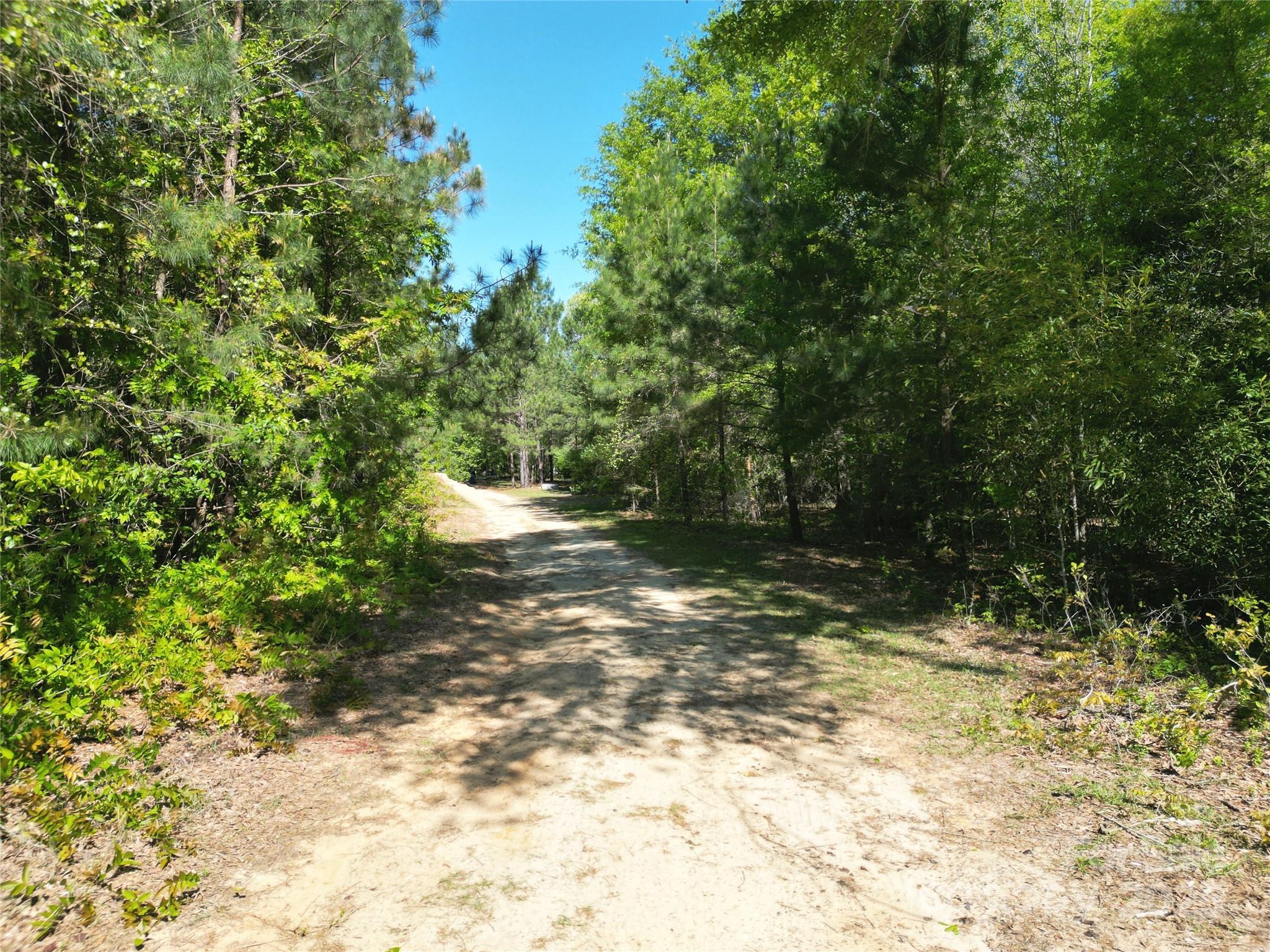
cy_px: 476
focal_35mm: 24
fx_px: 881
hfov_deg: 71.6
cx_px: 635
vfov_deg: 56.8
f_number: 1.7
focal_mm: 6.72
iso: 110
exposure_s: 1/1600
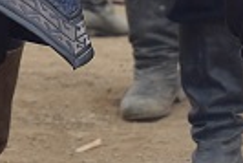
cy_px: -368
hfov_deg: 3.6
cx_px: -73
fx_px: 3811
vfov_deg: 2.4
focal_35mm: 564
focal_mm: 75
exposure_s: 1/320
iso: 100
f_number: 5
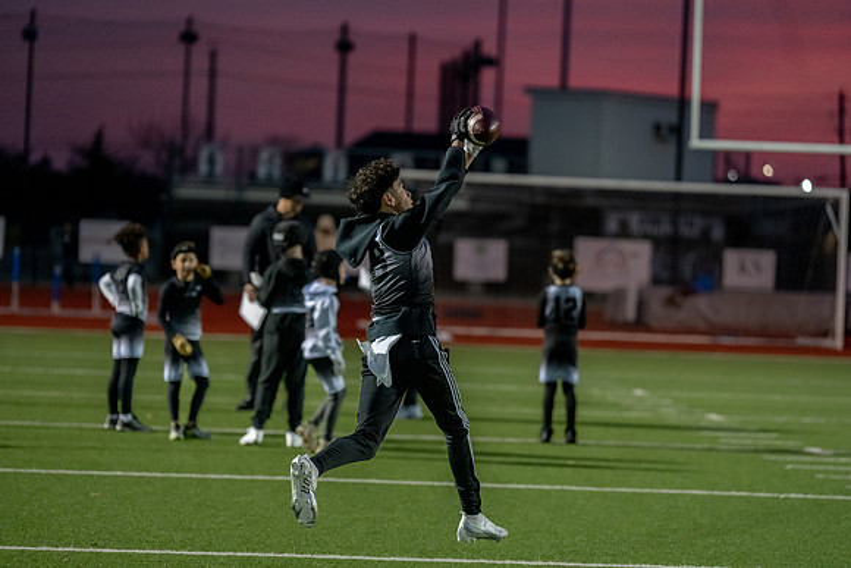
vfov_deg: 10.2
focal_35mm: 135
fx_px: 3192
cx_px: 426
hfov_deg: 15.2
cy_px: 284
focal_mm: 135
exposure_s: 1/1000
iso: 4000
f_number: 2.8
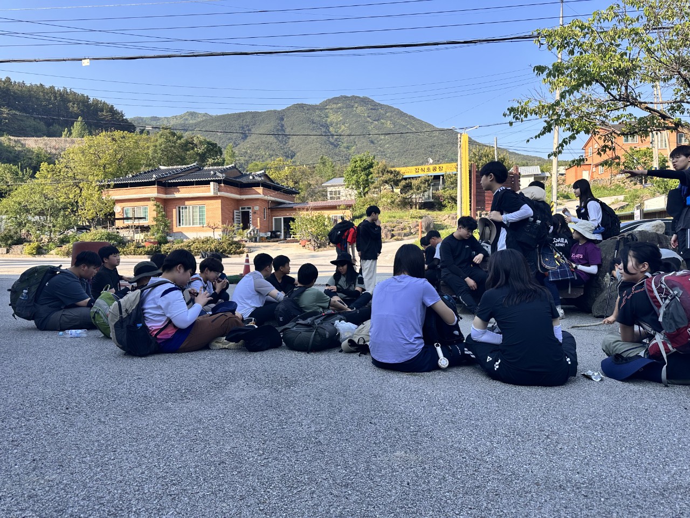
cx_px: 345
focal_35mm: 24
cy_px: 259
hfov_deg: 71.6
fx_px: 478
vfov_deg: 56.8
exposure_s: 1/1429
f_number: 1.78
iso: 80
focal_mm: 6.86
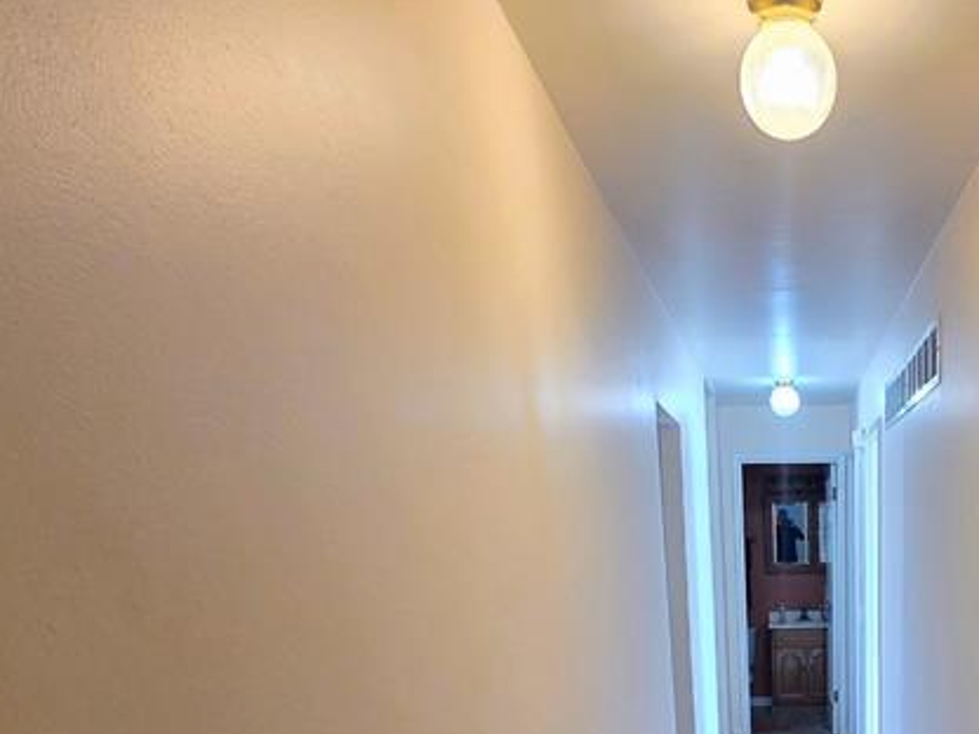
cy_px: 807
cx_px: 810
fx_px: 905
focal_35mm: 32
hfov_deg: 52.4
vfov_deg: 37.1
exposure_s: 1/60
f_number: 2.2
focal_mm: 2.2
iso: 250
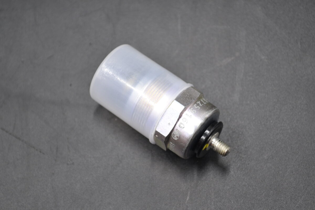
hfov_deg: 24.6
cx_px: 158
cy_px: 105
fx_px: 722
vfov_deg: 16.6
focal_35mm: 82
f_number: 5.6
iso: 400
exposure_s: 1/40
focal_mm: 55
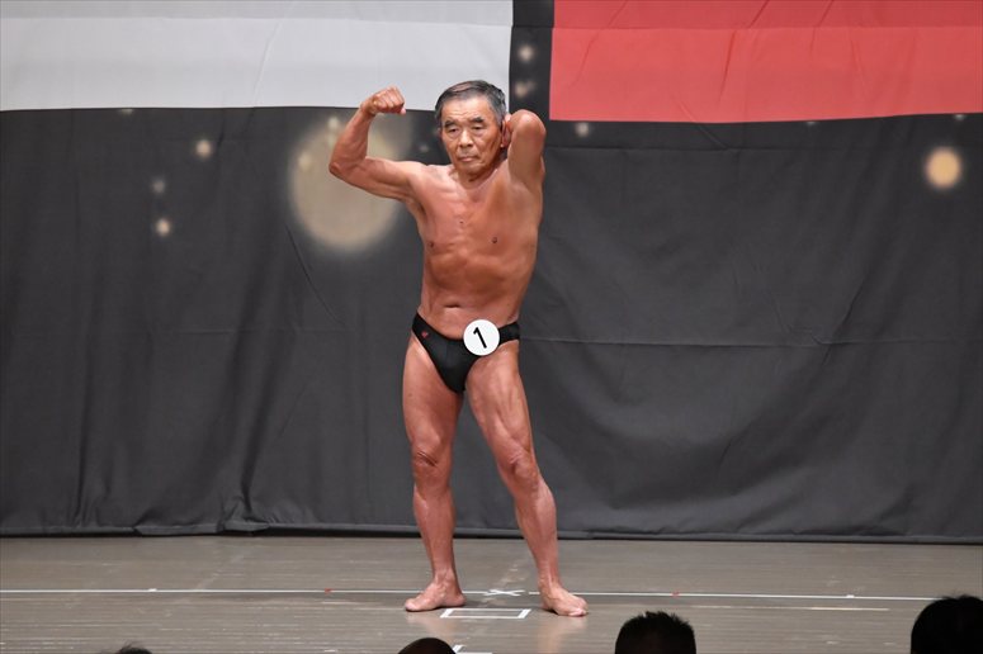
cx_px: 492
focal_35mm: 240
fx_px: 6550
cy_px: 327
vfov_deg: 5.7
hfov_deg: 8.6
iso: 6400
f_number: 5.6
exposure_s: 1/400
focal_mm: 160
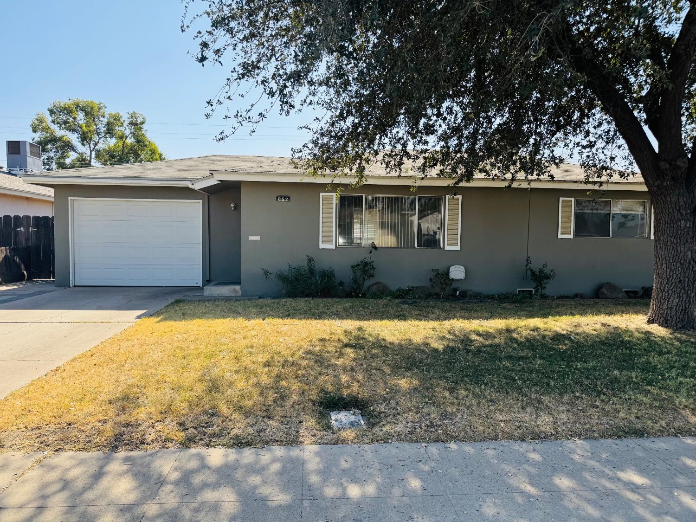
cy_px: 261
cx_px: 348
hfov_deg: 71.6
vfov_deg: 56.8
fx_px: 483
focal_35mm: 24
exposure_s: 1/2331
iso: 80
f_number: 1.78
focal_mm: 6.76
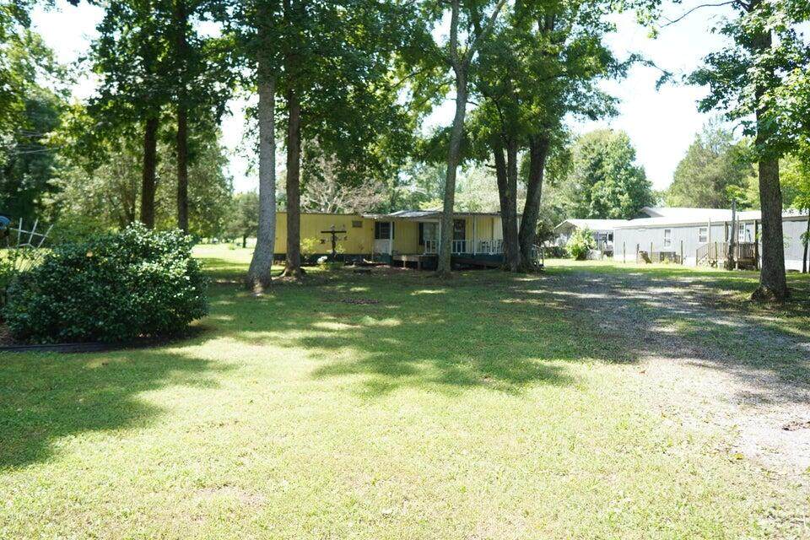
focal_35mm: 24
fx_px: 540
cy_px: 270
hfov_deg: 73.7
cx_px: 405
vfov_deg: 53.1
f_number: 1.8
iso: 500
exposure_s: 1/4000
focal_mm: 16
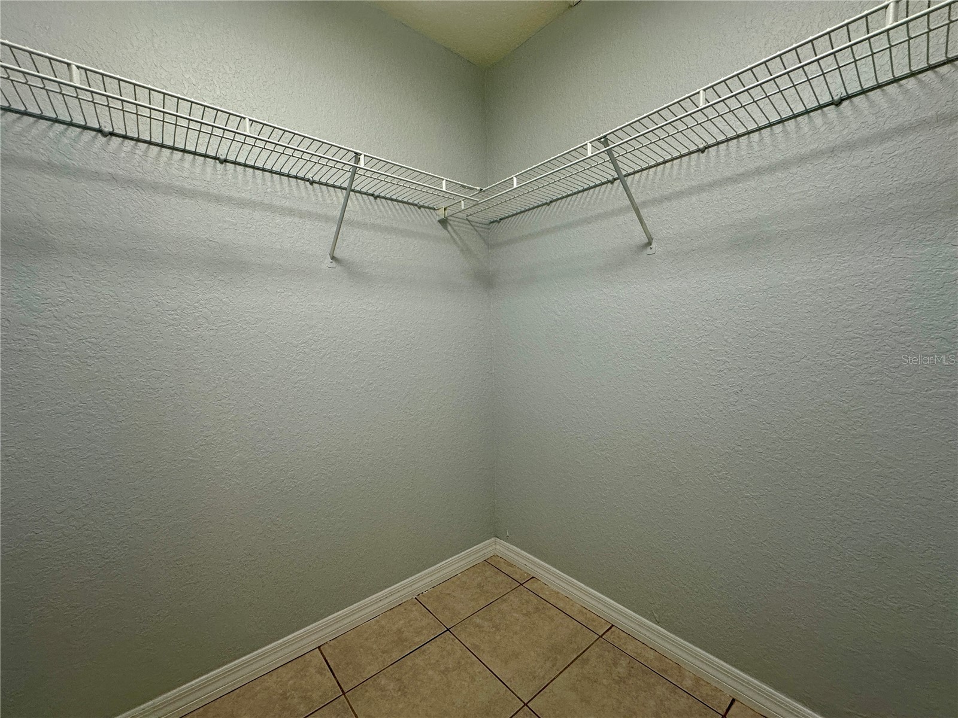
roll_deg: +1.3
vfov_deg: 85.7
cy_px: 359
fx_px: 387
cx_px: 479
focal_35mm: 14
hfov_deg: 102.1
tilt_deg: -1.6
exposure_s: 1/120
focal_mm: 2.22
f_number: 2.2
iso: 125
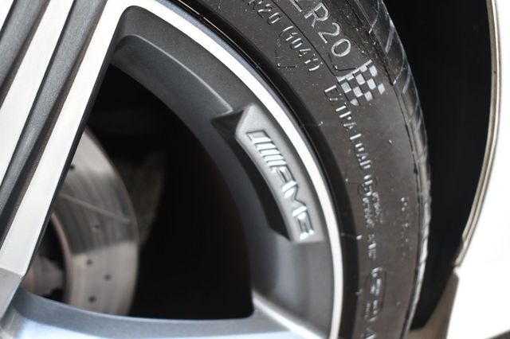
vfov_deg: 26.0
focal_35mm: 52
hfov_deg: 38.2
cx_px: 255
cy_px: 170
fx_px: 736
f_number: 4.5
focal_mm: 35
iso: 800
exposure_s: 1/125
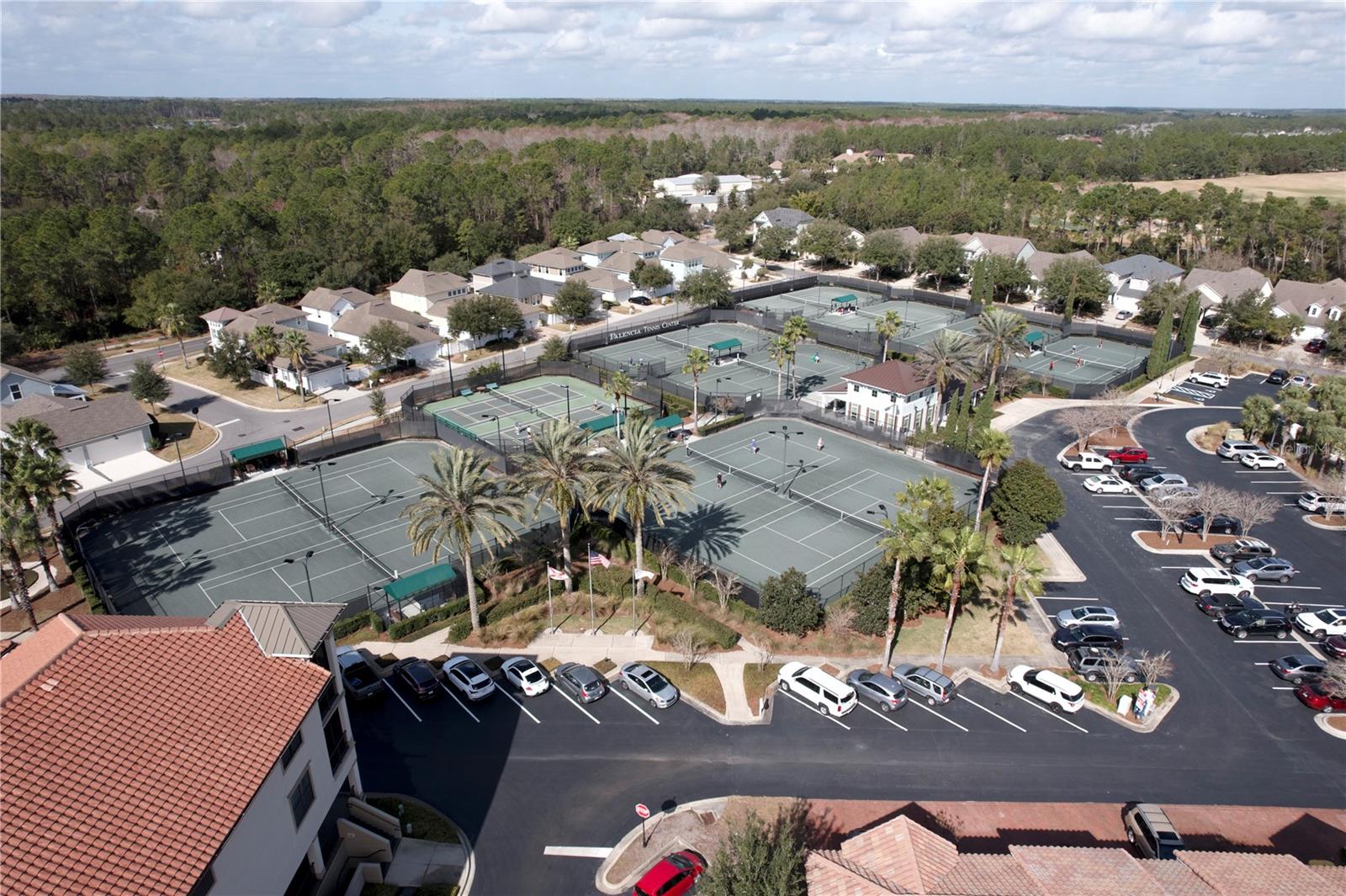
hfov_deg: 78.6
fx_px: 822
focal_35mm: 22
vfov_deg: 57.2
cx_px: 673
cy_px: 448
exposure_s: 1/2000
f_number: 2.8
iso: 130
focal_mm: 8.38
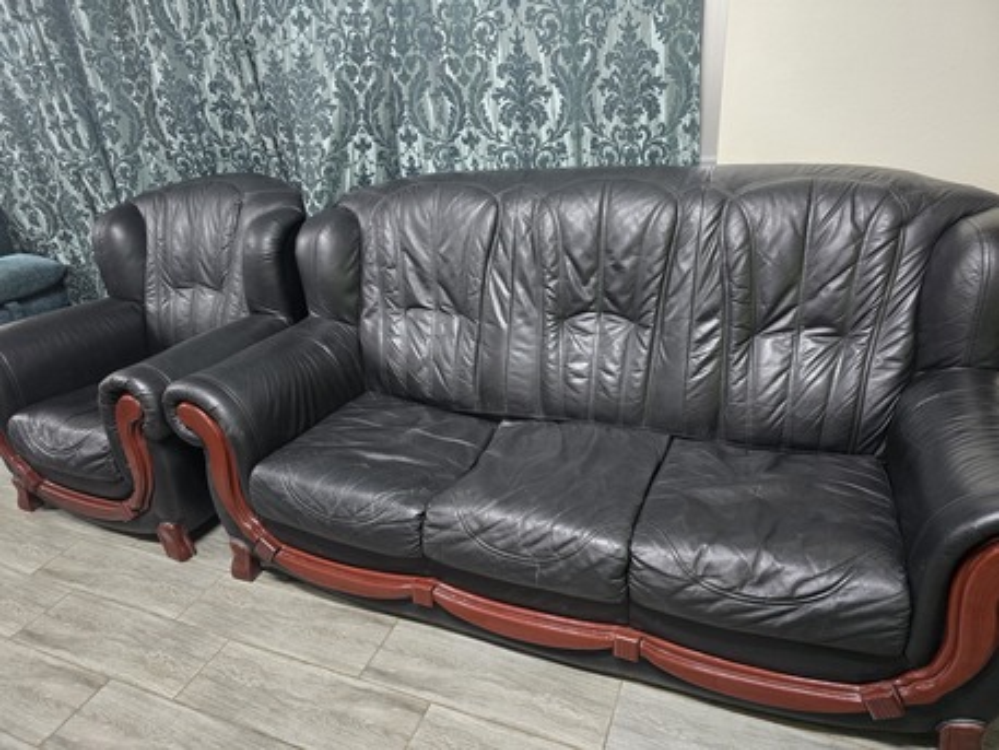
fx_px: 664
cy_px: 375
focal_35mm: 23
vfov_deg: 58.9
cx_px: 500
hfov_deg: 73.9
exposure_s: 1/60
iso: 640
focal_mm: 6.3
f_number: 1.7
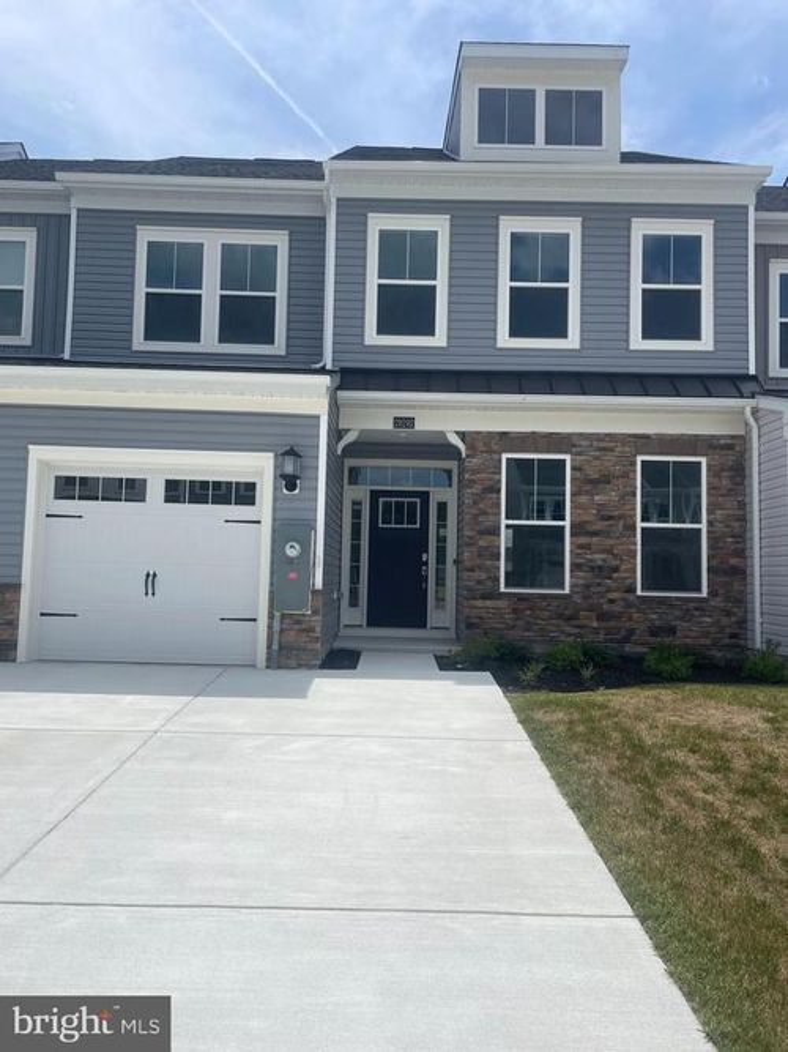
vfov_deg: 67.3
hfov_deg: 53.0
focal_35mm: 26
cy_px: 526
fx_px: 789
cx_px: 394
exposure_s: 1/7299
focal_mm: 4.2
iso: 32
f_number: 1.6
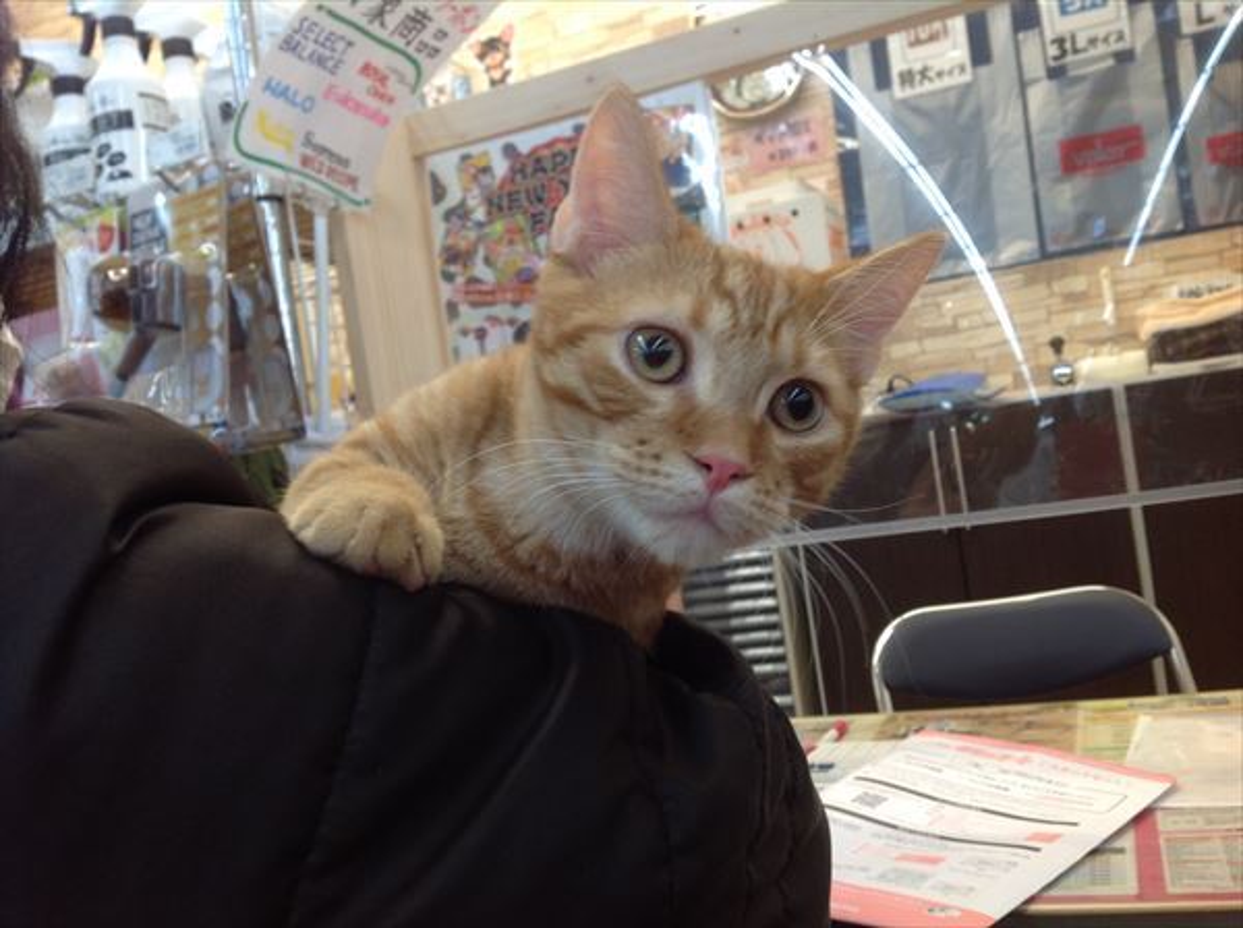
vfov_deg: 40.6
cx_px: 622
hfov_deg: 52.7
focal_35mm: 35
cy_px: 464
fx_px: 1255
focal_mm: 4.28
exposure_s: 1/40
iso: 64
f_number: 2.4
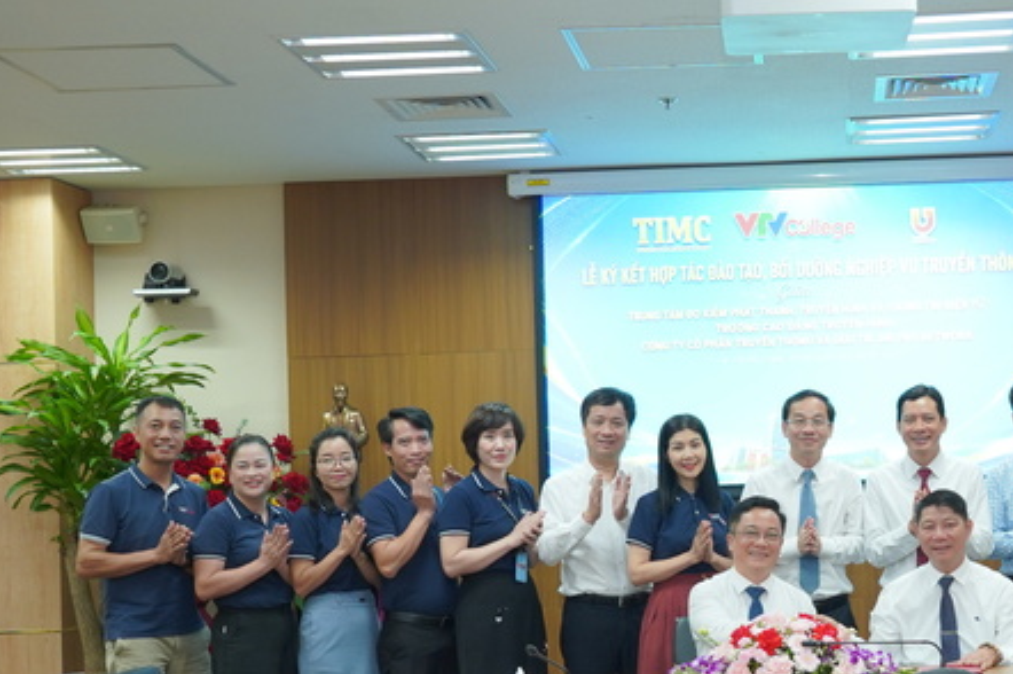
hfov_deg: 29.3
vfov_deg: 20.2
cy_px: 425
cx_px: 827
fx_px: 1884
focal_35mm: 67
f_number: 2.8
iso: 800
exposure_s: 1/100
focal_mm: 24.7
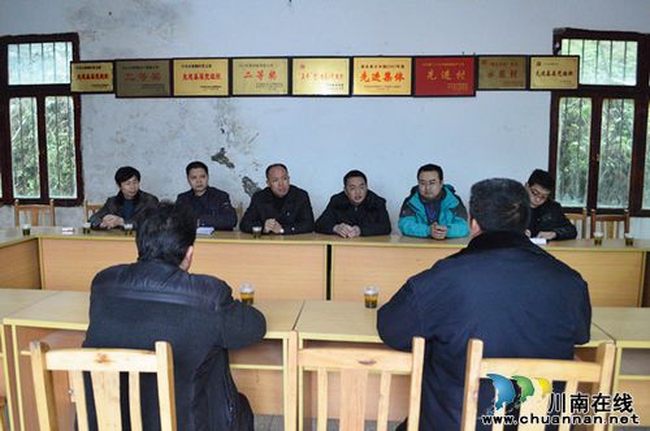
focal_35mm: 27
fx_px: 486
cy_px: 216
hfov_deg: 67.5
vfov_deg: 47.7
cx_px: 325
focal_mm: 18
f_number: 3.5
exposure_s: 1/125
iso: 3200
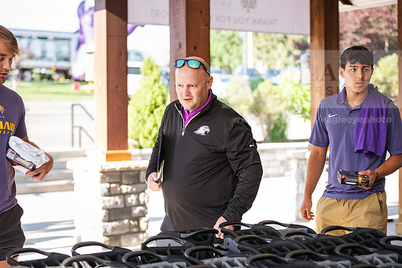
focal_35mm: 70
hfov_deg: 28.8
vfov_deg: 19.5
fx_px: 782
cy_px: 134
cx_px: 201
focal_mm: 70
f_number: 3.2
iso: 200
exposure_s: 1/200
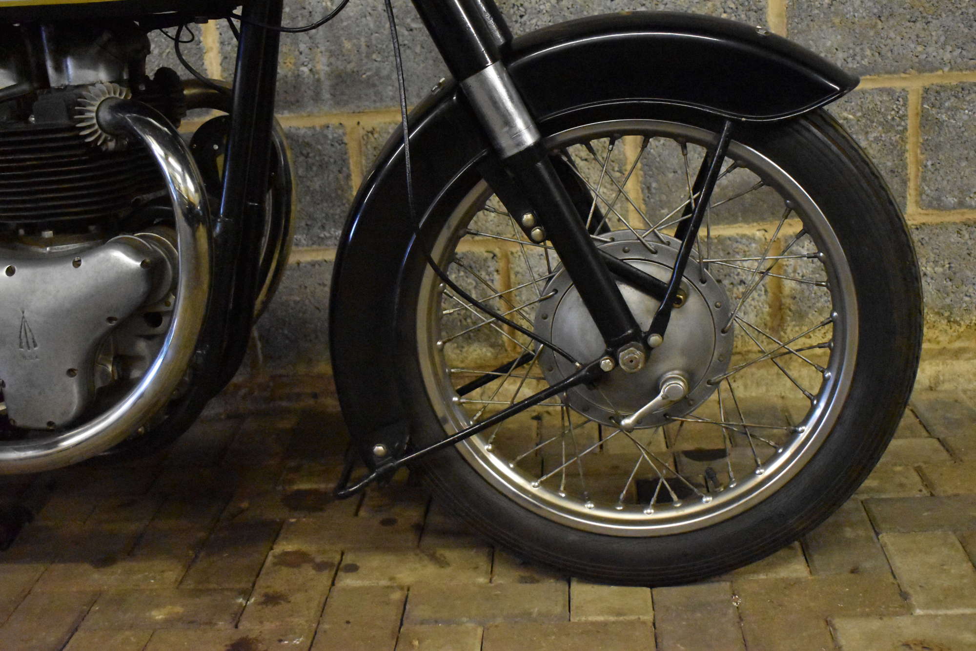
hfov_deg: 42.3
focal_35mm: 46
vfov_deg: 28.9
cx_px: 488
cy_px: 326
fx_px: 1260
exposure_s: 1/125
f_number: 4.2
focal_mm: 31
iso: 12800
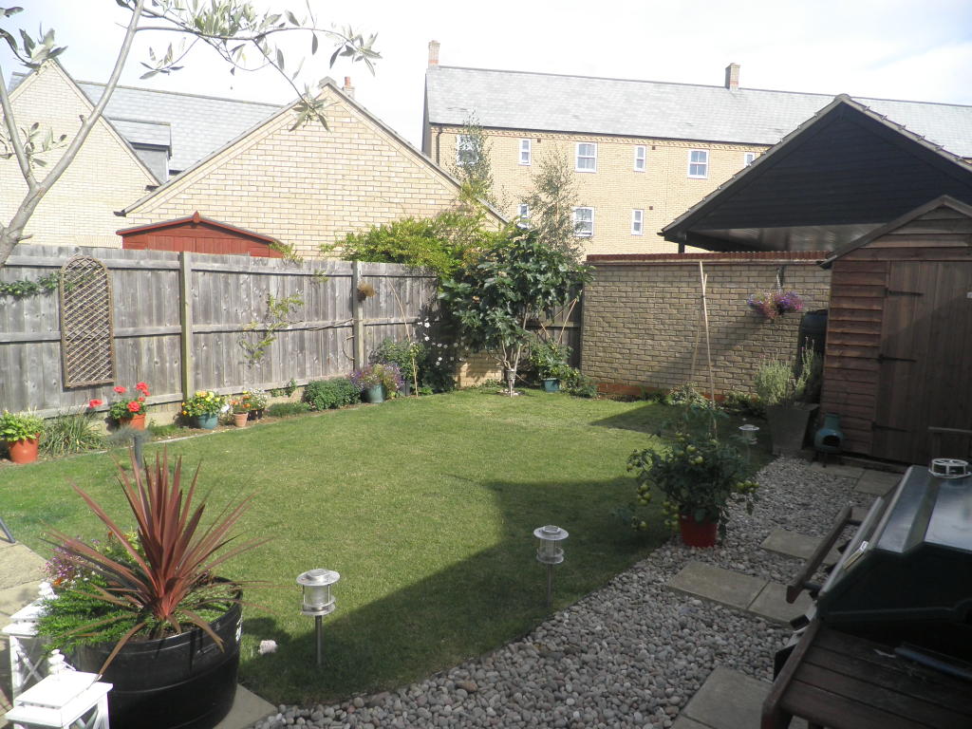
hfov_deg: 71.6
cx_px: 486
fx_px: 674
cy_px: 364
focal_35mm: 24
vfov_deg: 56.8
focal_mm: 4.3
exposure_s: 1/80
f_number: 8.3
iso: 64
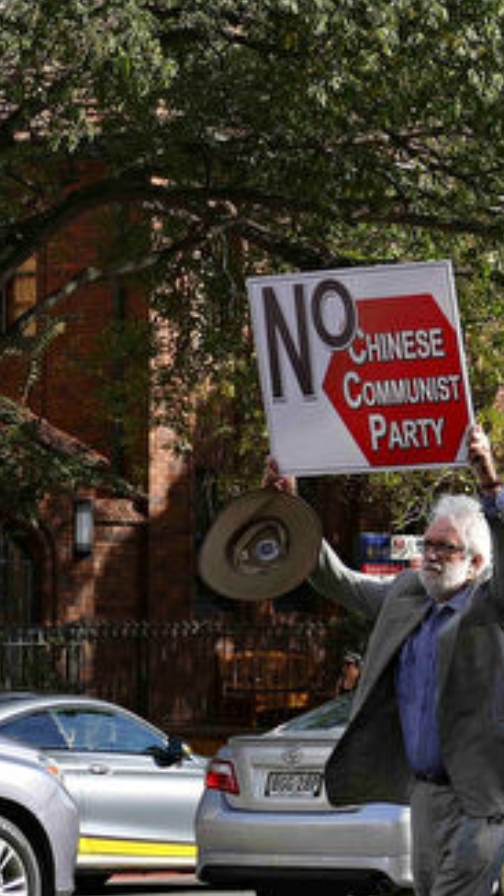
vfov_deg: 12.1
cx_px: 796
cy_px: 466
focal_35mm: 178
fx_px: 4226
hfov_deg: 6.7
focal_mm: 33.51
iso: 125
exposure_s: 1/500
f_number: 3.8
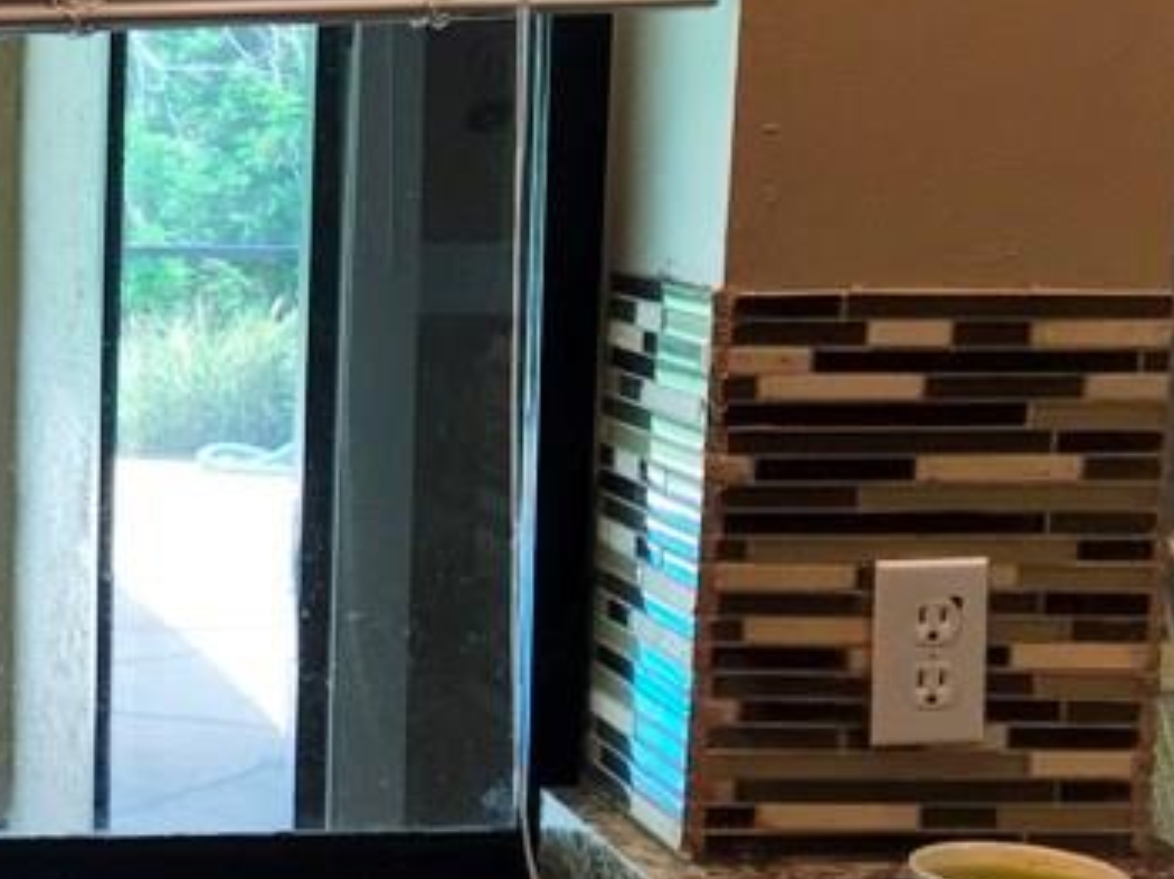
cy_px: 497
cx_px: -319
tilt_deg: -8.7
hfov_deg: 21.7
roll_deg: +0.0
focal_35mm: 82
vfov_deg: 18.0
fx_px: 2779
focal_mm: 3.99
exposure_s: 1/60
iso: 25
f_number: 1.8
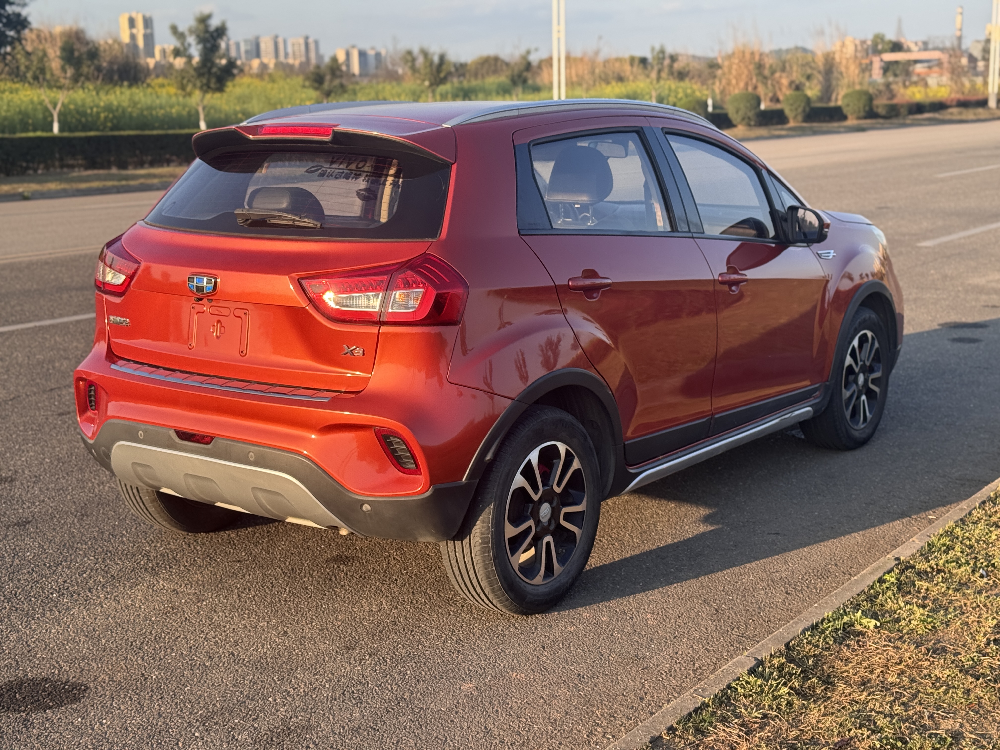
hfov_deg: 39.7
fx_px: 1387
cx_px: 500
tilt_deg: -11.5
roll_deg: +1.9
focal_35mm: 48
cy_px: 375
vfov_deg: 30.3
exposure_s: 1/1011
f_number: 1.78
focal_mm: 6.76
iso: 64
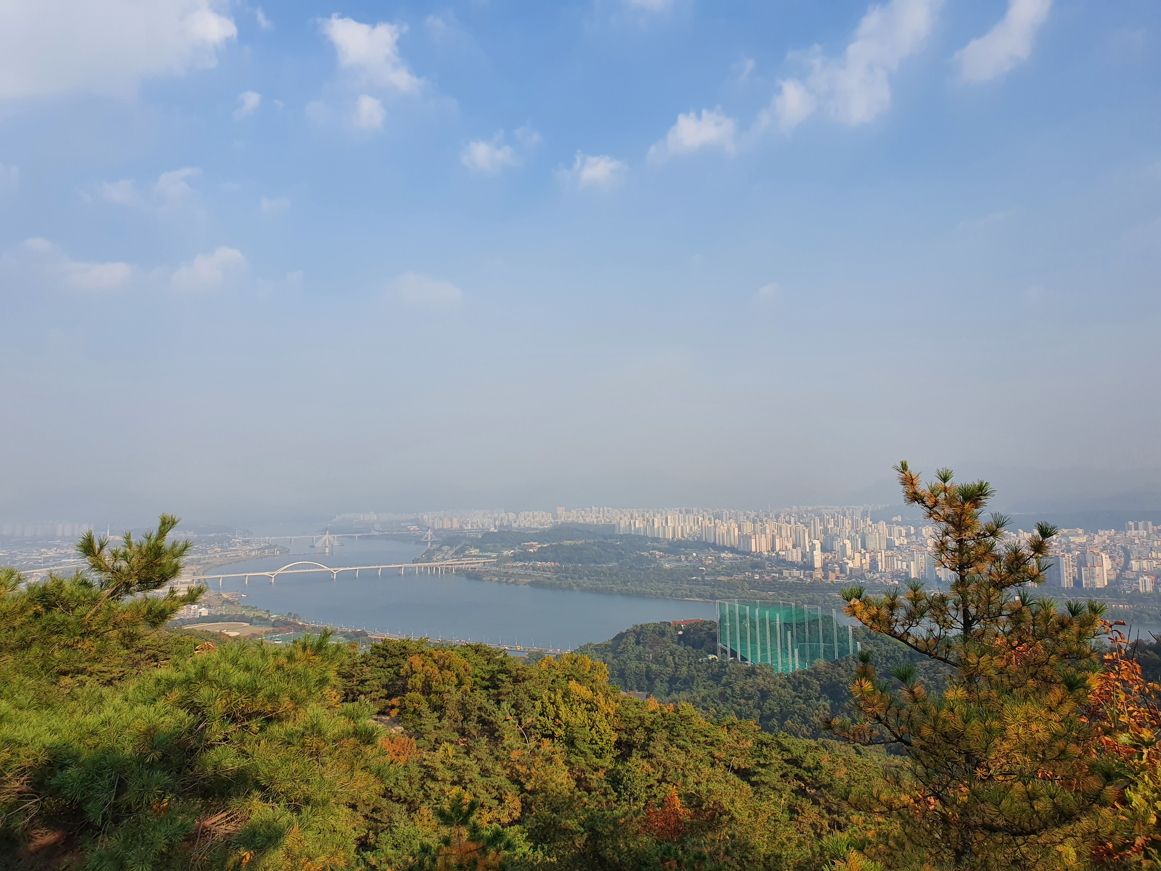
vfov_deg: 53.1
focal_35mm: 26
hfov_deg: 67.3
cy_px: 436
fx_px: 872
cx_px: 580
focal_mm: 4.32
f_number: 2.4
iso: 50
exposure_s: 1/1412
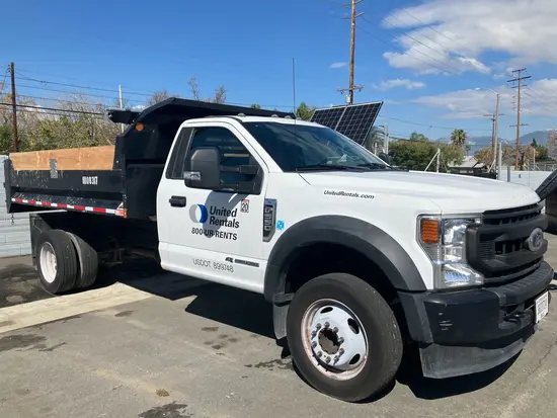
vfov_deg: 49.8
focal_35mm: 28
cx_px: 278
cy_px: 209
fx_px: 451
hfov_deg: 63.4
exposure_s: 1/3472
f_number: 1.8
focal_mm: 3.99
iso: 32
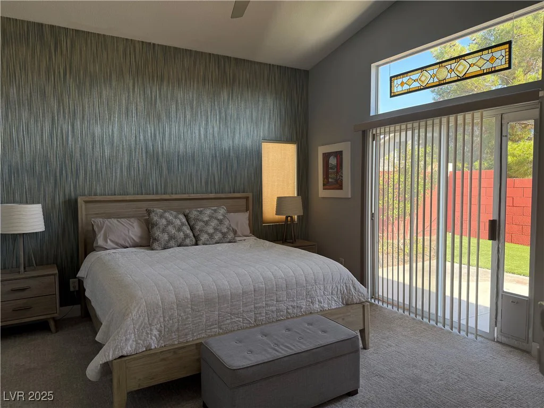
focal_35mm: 24
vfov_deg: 56.8
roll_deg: +0.4
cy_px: 204
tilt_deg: -2.9
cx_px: 272
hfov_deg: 71.6
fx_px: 377
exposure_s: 1/273
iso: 100
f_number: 1.78
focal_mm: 6.76
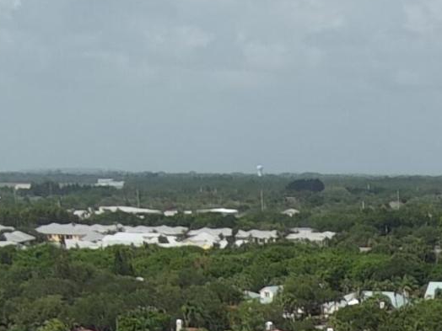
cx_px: 689
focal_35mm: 154
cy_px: 803
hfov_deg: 12.2
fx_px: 1966
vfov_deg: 8.7
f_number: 2.8
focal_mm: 10.6
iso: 100
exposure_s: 1/961
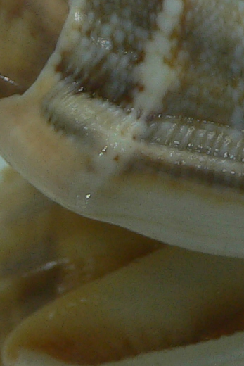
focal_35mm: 141
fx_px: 1432
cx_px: 197
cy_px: 72
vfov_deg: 14.5
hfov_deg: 9.7
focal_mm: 4.6
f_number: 2.8
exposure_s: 1/60
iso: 80
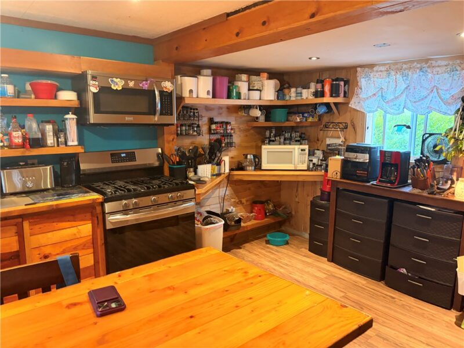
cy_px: 174
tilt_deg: -7.6
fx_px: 349
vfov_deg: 53.1
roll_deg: -0.6
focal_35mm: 26
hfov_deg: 67.3
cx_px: 232
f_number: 1.6
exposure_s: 1/60
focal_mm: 5.96
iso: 400
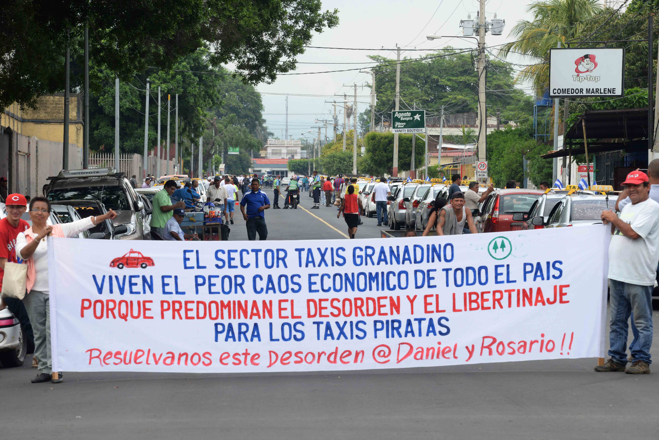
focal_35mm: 150
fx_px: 2747
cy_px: 220
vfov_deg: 9.2
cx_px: 330
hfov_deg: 13.7
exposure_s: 1/250
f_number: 13
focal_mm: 150
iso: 500
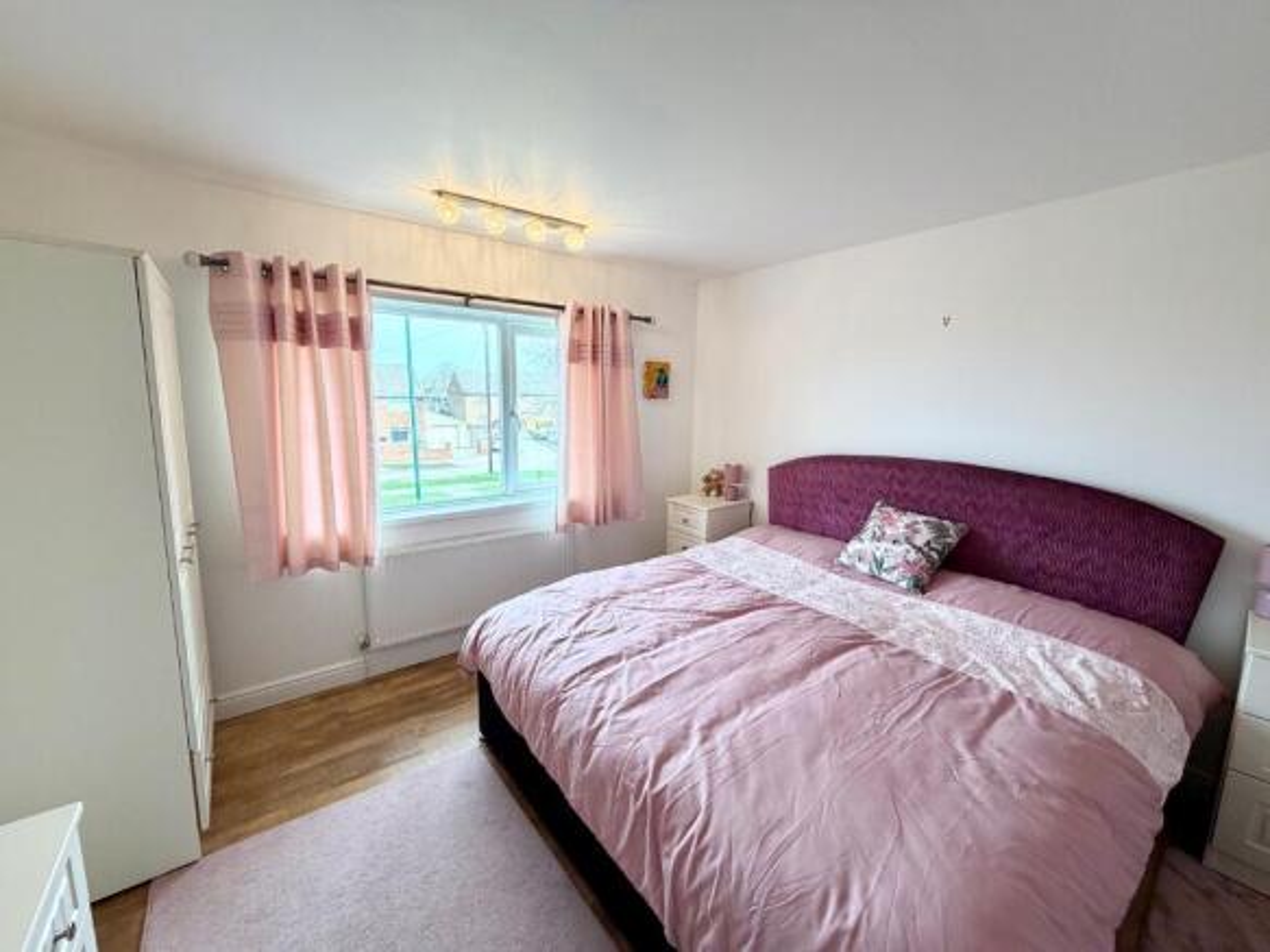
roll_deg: -0.8
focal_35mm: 14
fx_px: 514
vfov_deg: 85.7
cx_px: 635
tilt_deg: -8.6
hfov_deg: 102.1
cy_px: 476
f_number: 2.2
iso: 125
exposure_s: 1/100
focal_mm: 2.22
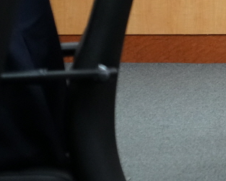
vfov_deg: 3.5
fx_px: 2888
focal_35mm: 432
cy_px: -195
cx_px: 595
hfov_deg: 4.4
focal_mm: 80
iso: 3200
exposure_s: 1/250
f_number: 4.5
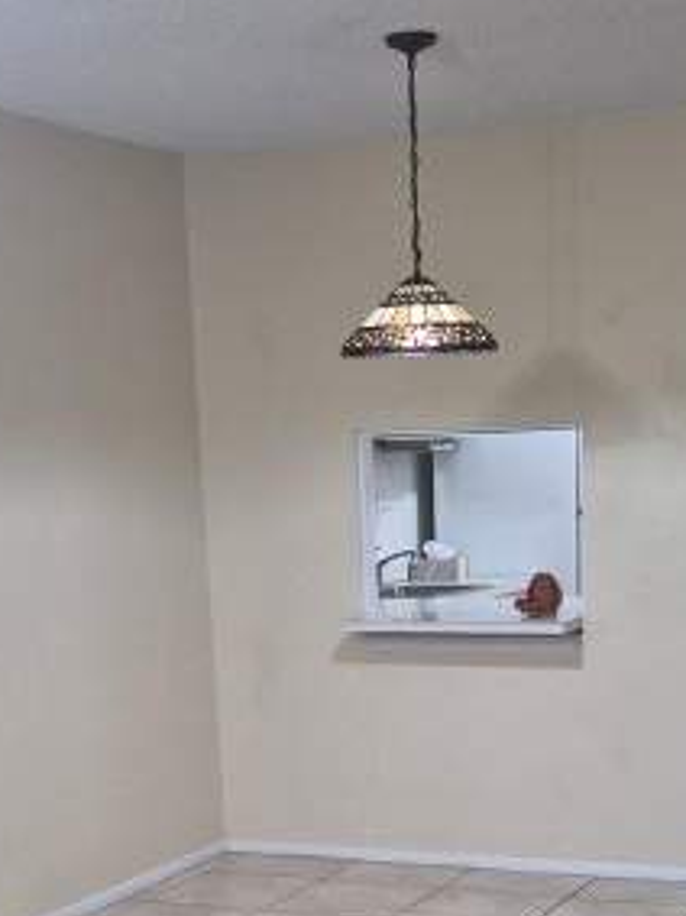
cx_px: 417
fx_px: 1719
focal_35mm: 65
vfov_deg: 28.0
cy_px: 916
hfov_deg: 22.5
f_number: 1.8
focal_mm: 5.4
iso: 400
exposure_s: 1/120
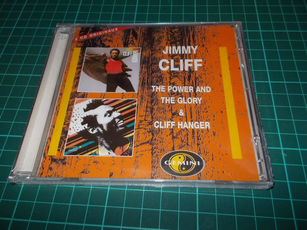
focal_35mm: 29
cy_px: 115
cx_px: 154
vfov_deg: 48.2
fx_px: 257
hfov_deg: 61.7
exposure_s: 1/30
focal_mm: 4.1
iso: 200
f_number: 3.3
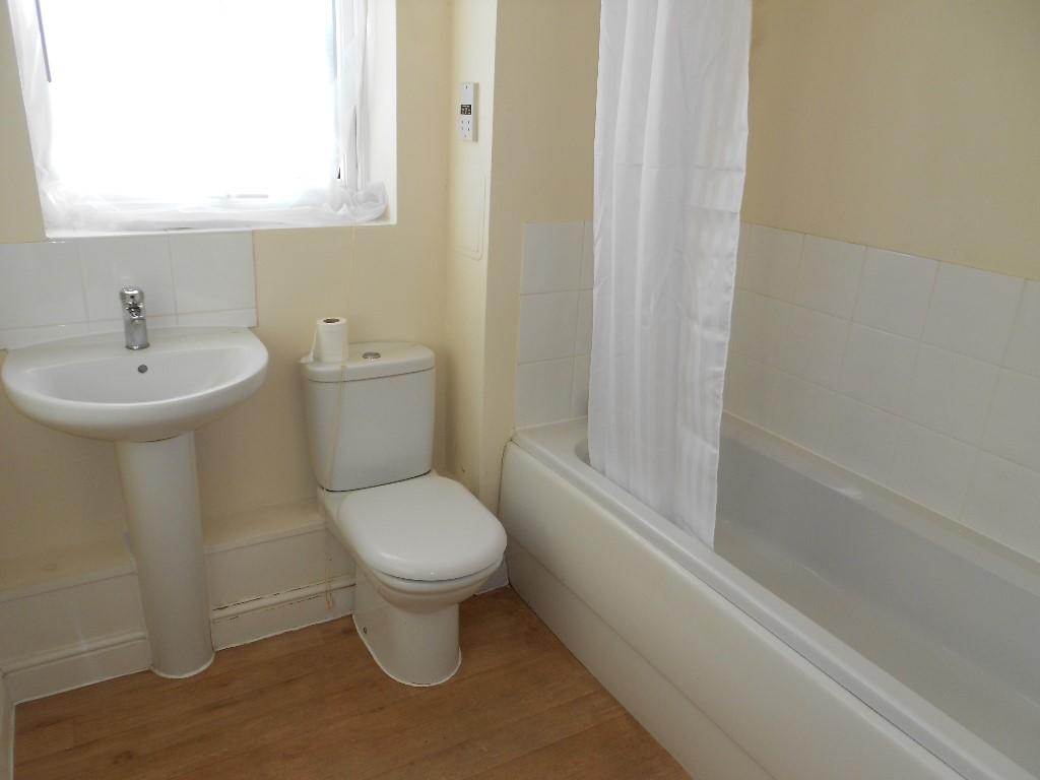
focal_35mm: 26
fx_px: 781
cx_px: 520
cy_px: 390
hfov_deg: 67.3
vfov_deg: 53.1
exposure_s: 1/100
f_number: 3.2
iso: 80
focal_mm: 4.6
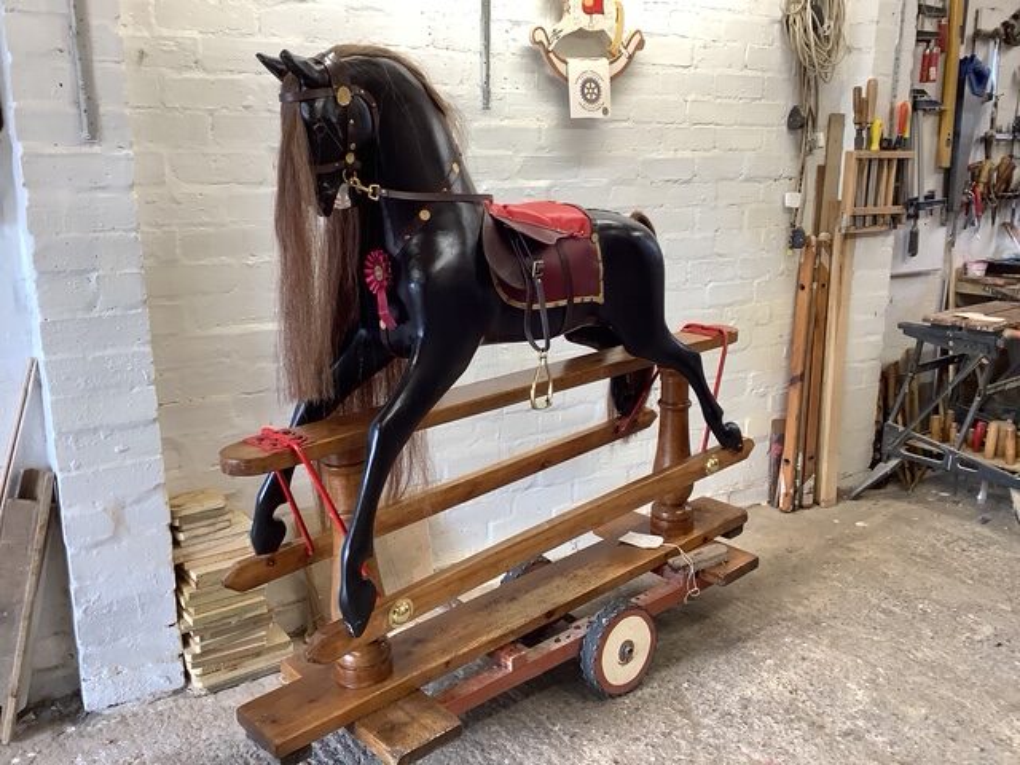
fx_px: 913
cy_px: 382
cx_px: 510
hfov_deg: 58.4
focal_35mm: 31
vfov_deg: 45.4
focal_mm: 3.3
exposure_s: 1/50
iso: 64
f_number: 2.4
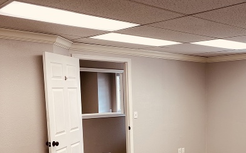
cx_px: 180
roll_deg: -0.2
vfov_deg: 27.7
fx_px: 302
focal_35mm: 45
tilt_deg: -7.6
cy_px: 134
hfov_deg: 43.2
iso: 50
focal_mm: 4.25
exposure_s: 1/122
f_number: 1.8
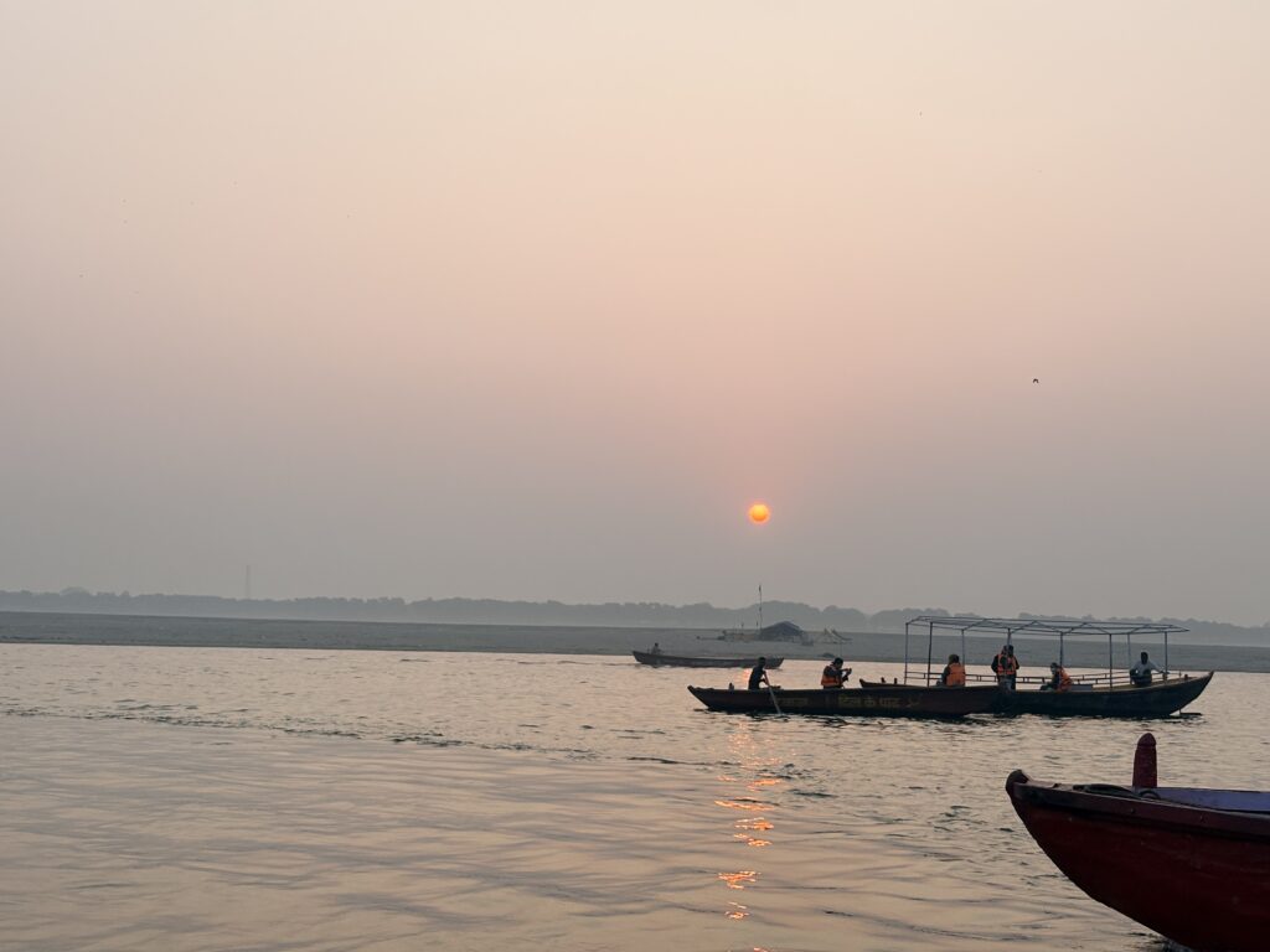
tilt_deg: +5.0
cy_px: 476
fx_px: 1908
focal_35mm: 52
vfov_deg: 28.0
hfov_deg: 36.8
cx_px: 635
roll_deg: +0.1
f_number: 1.6
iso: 40
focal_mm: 5.96
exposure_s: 1/1082
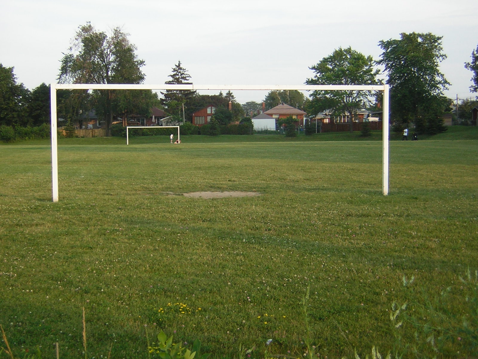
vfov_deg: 28.6
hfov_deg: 37.5
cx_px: 239
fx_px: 704
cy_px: 180
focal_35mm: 51
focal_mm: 6.6
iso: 50
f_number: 3.1
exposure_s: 1/205
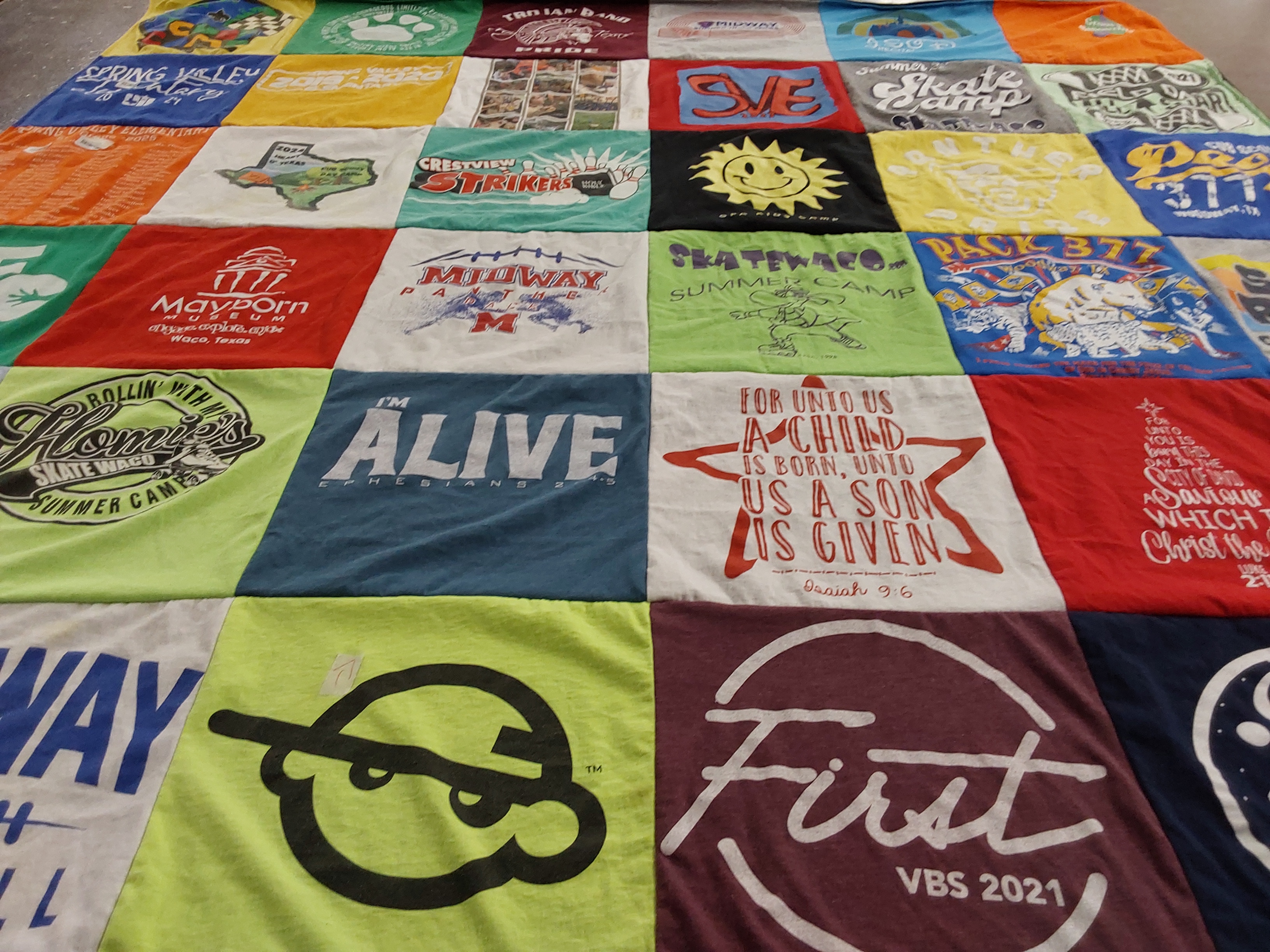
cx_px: 635
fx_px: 1027
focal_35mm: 28
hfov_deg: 63.4
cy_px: 476
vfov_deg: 49.7
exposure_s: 1/60
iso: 80
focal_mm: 2.91
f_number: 1.9
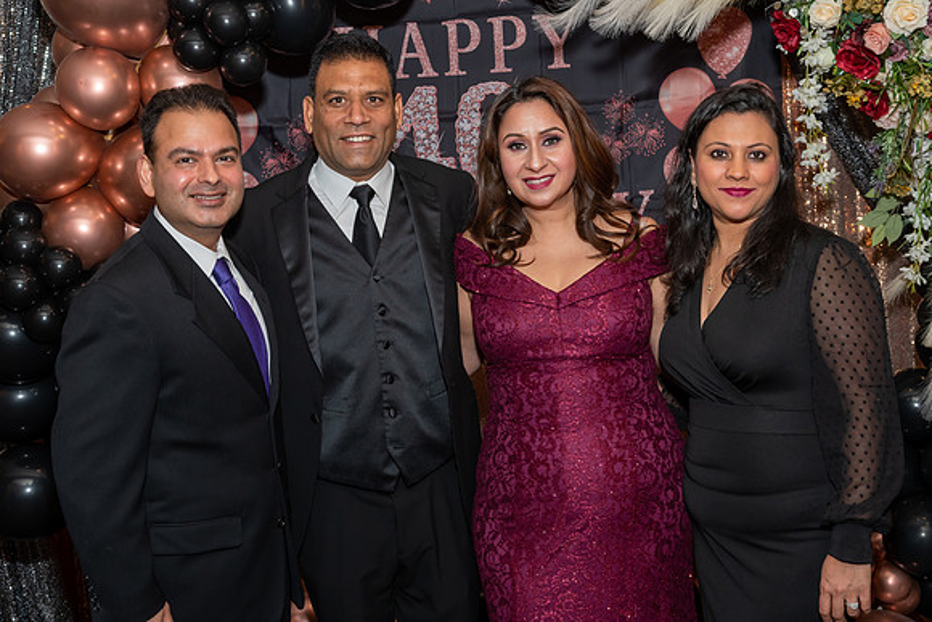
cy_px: 302
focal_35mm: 51
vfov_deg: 26.3
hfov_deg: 38.6
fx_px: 1330
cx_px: 444
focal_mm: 32
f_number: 7.1
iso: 400
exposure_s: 1/250
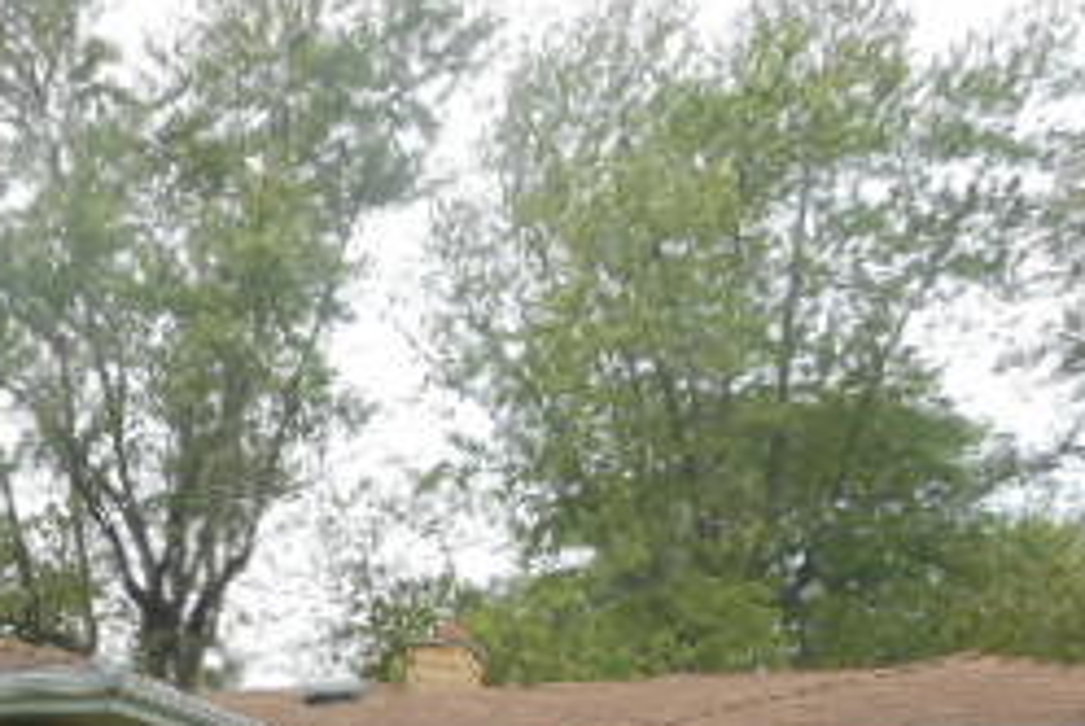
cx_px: 210
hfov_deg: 29.3
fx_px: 2022
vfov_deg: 18.8
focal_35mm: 67
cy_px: 962
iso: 80
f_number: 3.7
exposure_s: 1/160
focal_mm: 4.5
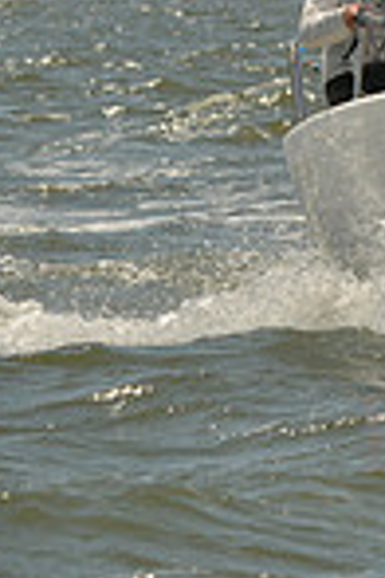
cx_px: 1116
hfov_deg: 1.7
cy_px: 112
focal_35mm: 788
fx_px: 12640
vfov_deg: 2.6
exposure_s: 1/1600
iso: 280
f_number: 10
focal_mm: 200
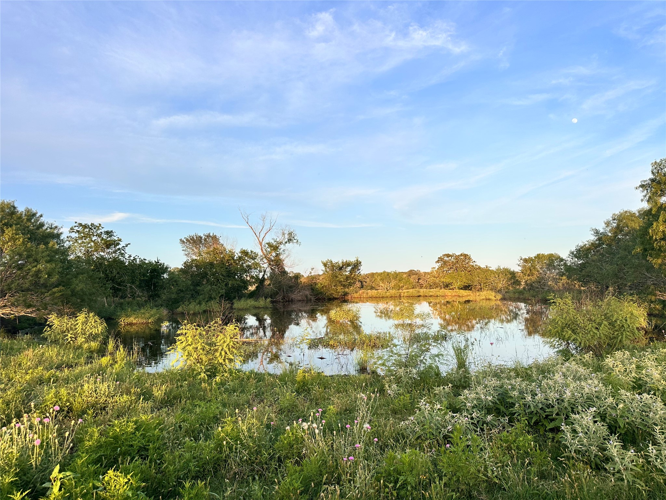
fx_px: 462
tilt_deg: +5.2
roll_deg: +2.2
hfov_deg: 71.6
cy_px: 250
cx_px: 333
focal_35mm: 24
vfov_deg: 56.8
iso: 80
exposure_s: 1/1289
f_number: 1.78
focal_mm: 6.86
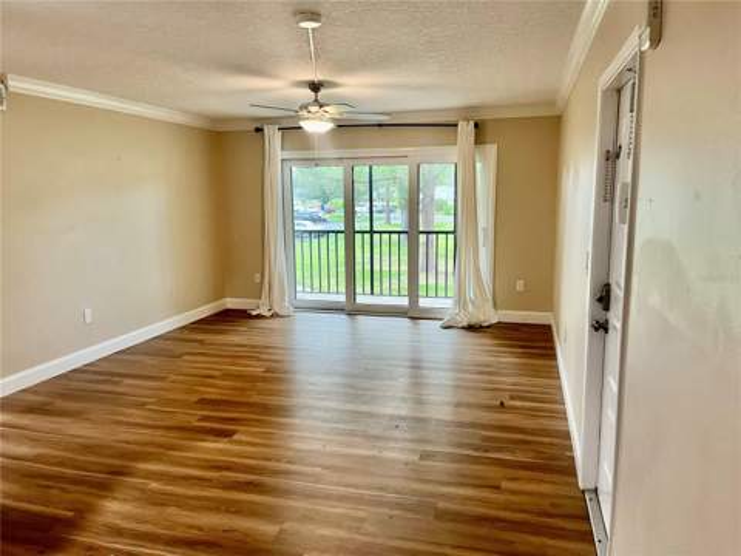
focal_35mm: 26
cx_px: 370
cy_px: 278
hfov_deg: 67.3
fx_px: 557
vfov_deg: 53.1
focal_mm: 5.1
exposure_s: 1/60
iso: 160
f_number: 1.6
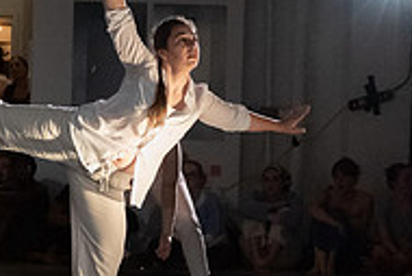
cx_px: 148
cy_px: 168
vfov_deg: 8.9
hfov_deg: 13.2
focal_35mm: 155
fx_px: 1775
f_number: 4.5
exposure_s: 1/400
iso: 6400
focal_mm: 44
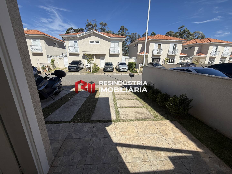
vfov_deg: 85.7
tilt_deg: -15.2
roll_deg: -1.0
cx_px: 116
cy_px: 87
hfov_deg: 102.1
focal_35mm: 14
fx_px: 94
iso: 20
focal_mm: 2.22
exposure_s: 1/864
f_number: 2.2
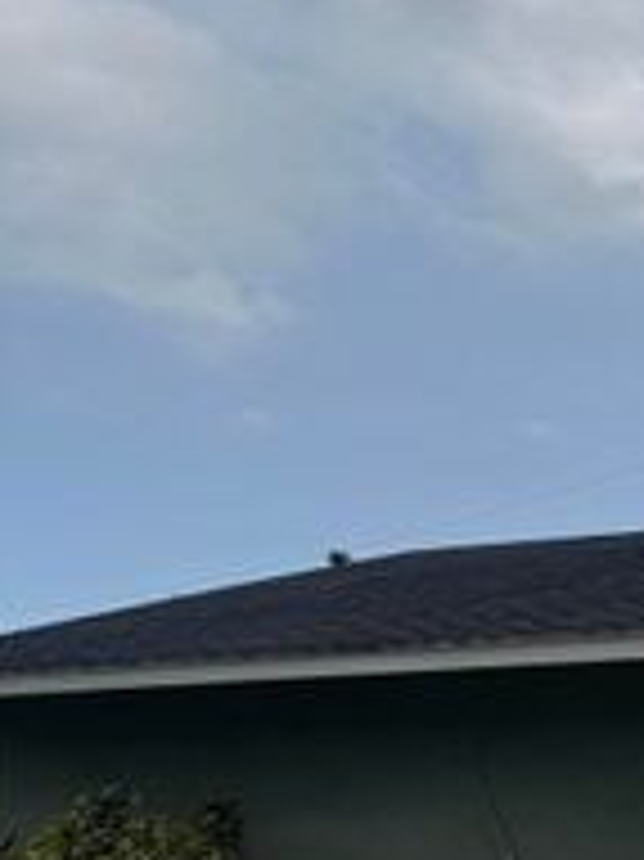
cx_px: 1117
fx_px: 2086
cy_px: 763
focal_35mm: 84
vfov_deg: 22.8
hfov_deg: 15.4
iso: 80
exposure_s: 1/5348
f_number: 1.78
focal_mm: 6.76
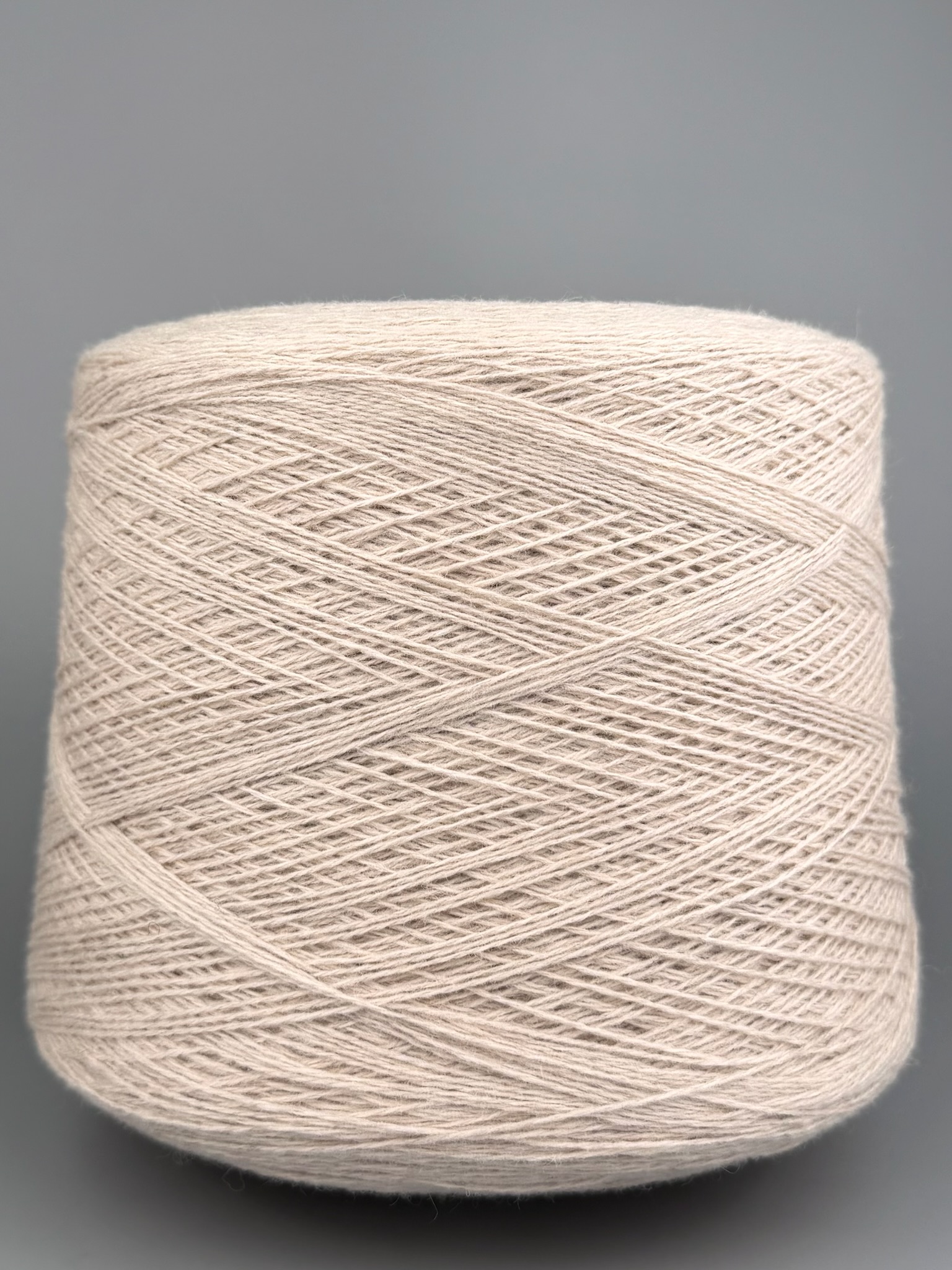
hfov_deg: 56.8
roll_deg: -0.9
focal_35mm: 24
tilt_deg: -3.4
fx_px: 880
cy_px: 635
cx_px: 476
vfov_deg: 71.6
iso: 80
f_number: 1.78
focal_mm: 6.76
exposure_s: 1/1156
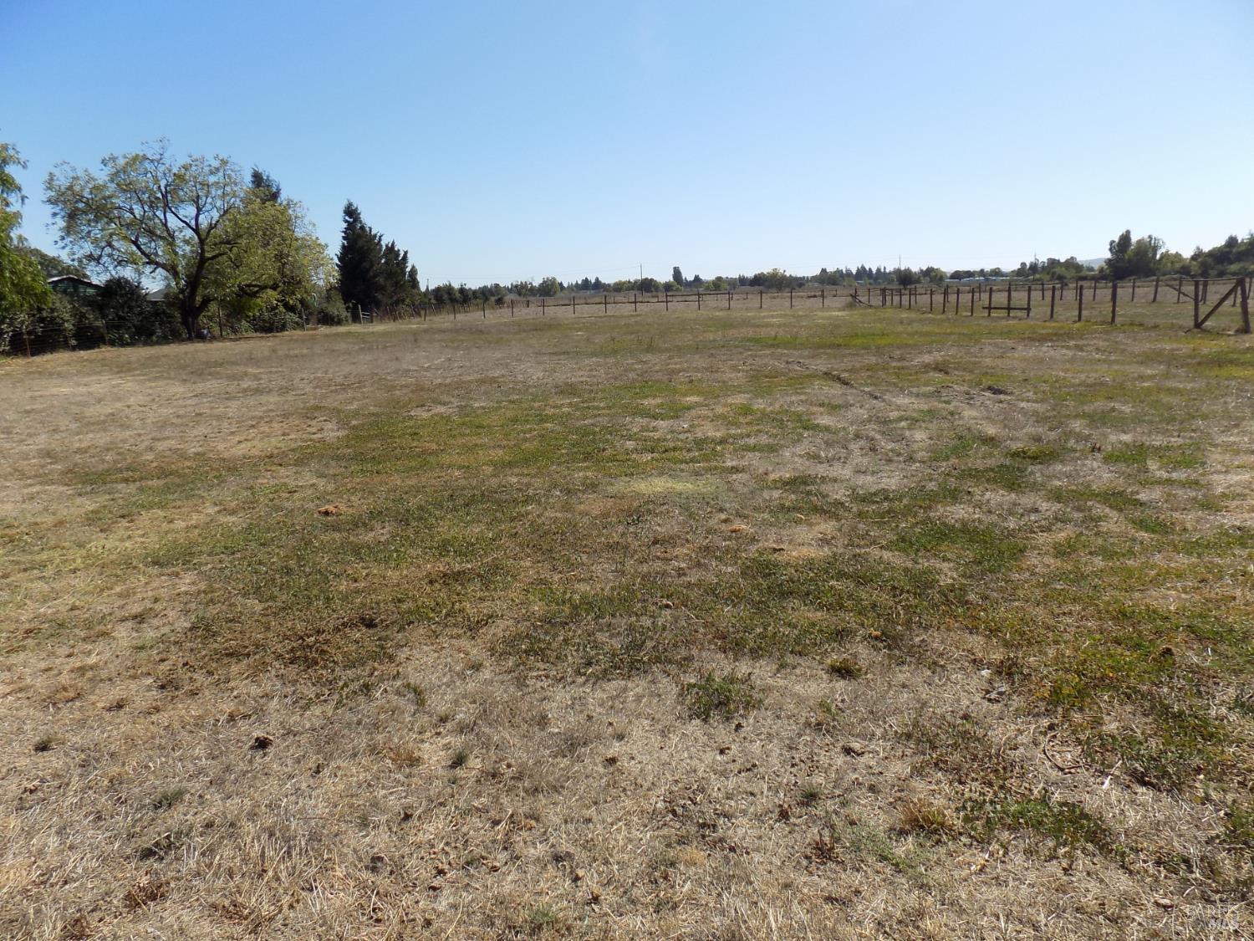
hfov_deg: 73.9
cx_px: 627
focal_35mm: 23
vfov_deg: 58.9
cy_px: 470
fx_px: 833
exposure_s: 1/1000
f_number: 3.1
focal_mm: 4
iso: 80
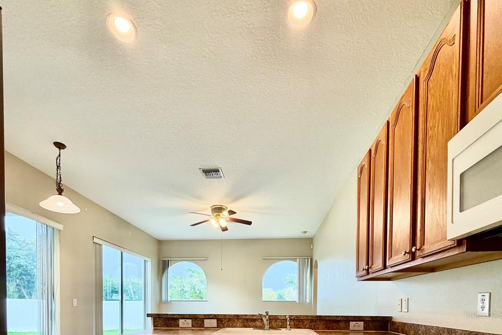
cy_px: 314
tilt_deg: -1.5
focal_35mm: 20
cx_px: 247
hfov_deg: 84.0
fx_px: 279
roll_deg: -0.9
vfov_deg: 52.6
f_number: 2.2
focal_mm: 2.22
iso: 200
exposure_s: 1/120
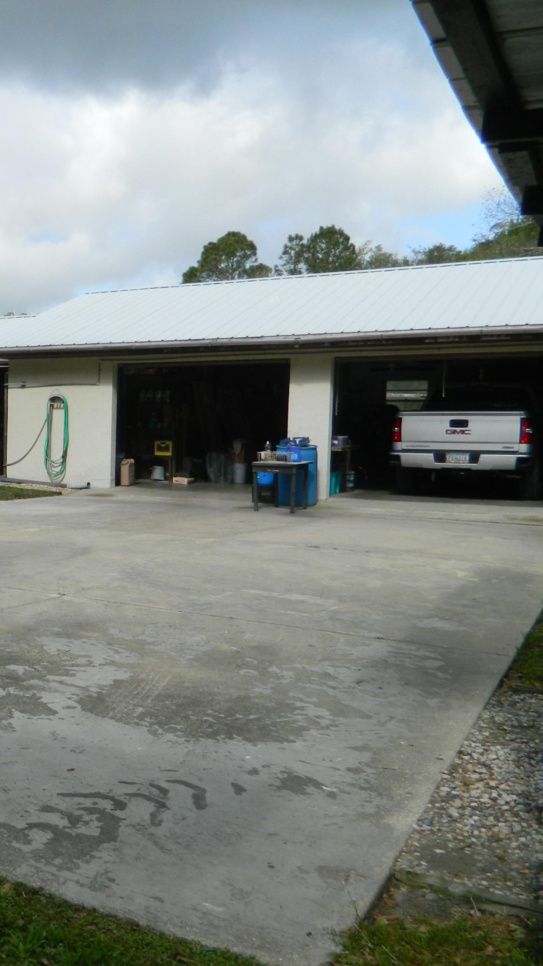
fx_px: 947
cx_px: -66
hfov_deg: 28.7
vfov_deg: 54.0
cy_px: 489
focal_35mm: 37
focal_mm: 4.5
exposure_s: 1/125
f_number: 8.7
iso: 80
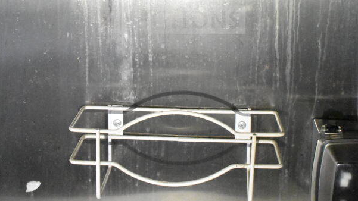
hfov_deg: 35.0
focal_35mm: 60
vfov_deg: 19.4
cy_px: -14
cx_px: 178
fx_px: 568
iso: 16000
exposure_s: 1/40
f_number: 4
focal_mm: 25
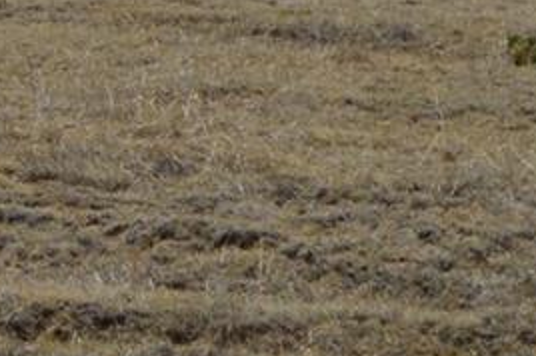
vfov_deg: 5.6
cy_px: -577
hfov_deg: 8.2
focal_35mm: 233
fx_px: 3465
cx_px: -714
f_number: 11
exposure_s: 1/500
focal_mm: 26
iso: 200
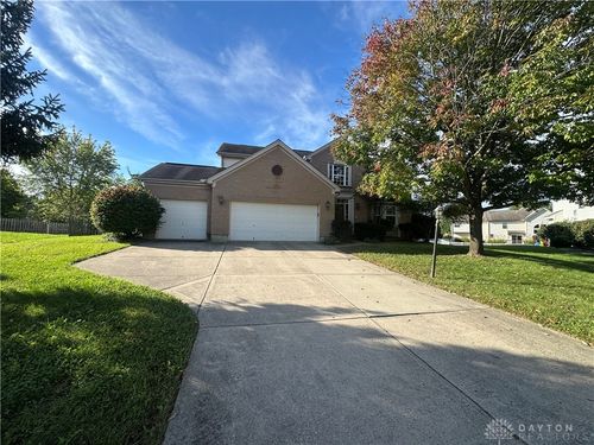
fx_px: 240
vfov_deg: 85.7
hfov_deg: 102.1
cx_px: 297
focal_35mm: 14
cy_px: 222
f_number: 2.2
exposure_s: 1/988
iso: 50
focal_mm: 2.22
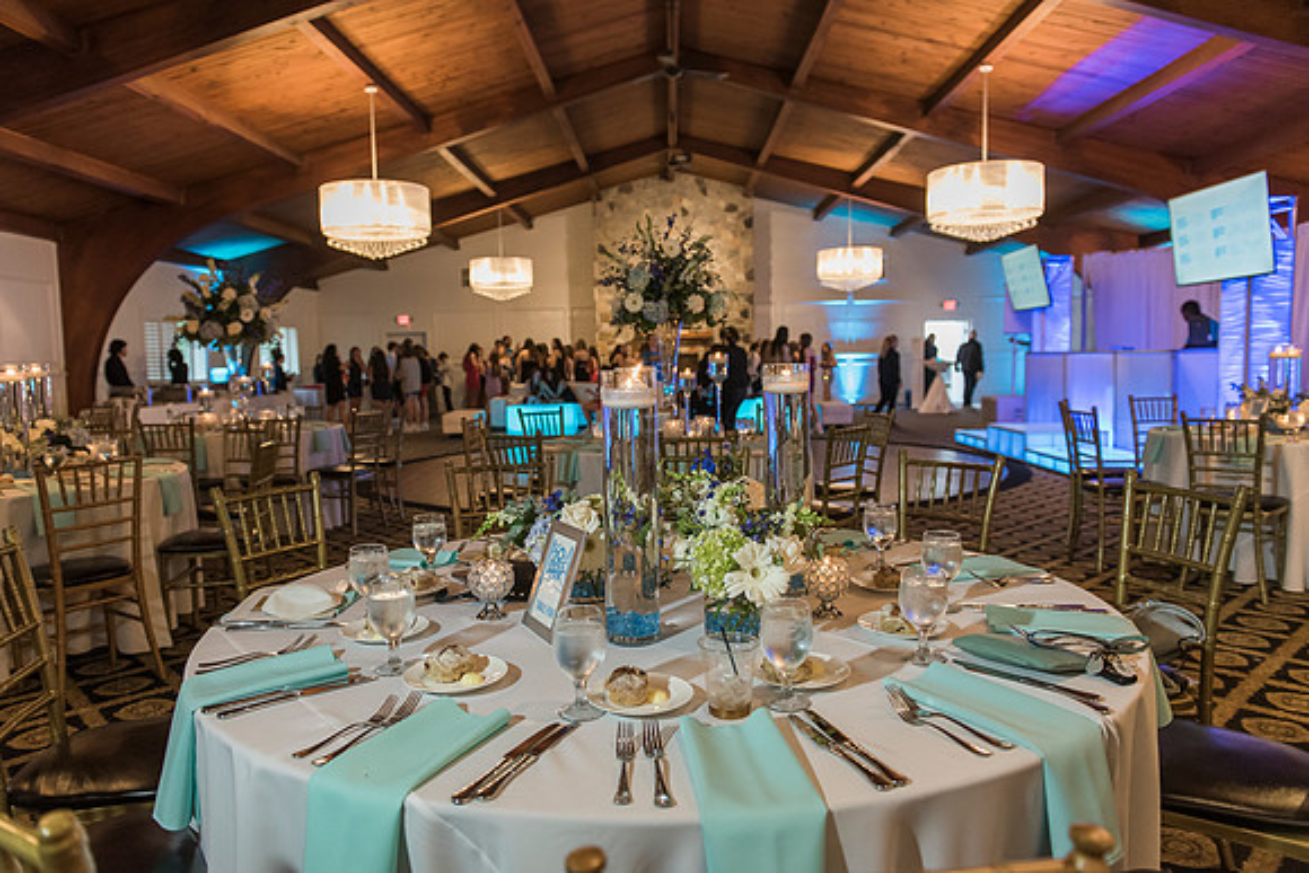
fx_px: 905
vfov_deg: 51.5
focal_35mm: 25
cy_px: 431
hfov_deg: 71.8
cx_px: 638
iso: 2500
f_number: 3.2
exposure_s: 1/100
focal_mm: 24
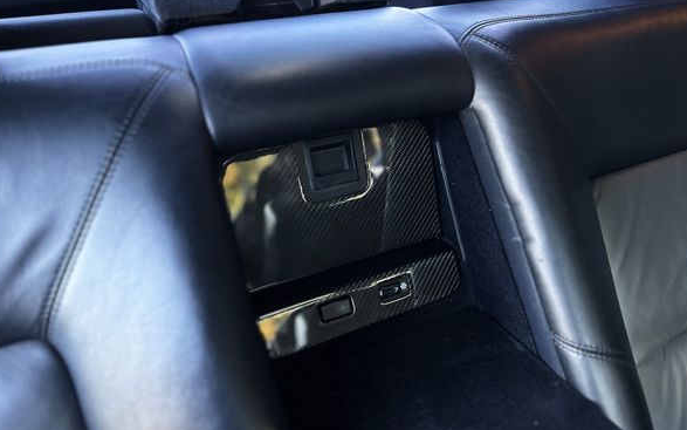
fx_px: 487
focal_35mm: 26
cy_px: 212
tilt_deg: -27.6
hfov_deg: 70.4
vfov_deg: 47.6
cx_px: 344
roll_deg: +4.3
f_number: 1.78
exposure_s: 1/60
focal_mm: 6.86
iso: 500
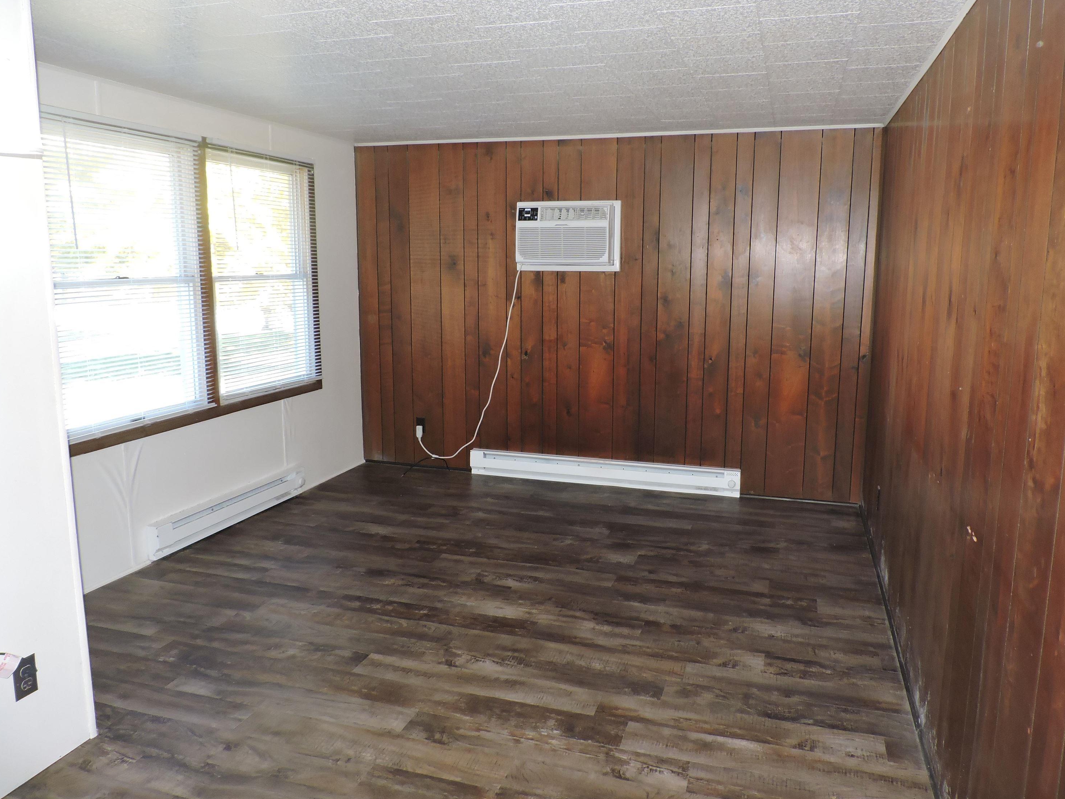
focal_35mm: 25
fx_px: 769
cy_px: 385
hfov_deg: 69.4
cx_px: 550
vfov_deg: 54.9
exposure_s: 1/30
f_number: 3
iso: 220
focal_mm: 4.3
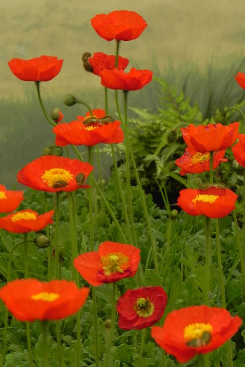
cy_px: 184
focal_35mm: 169
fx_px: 1725
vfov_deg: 12.2
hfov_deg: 8.1
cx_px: 121
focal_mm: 28.8
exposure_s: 1/500
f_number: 5
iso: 160
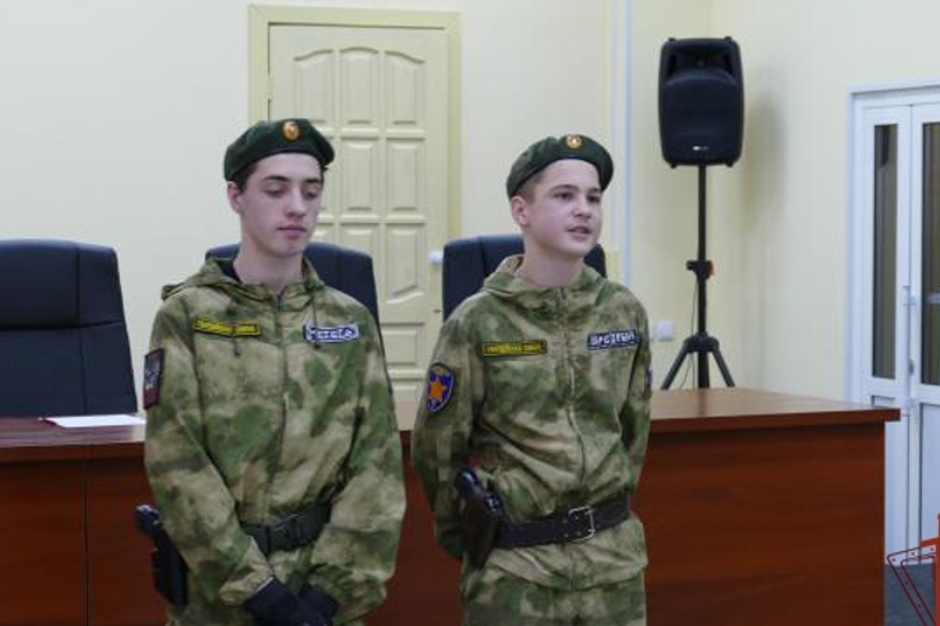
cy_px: 328
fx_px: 2323
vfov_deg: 15.4
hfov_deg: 22.9
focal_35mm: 89
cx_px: 505
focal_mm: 29.24
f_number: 3.7
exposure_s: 1/80
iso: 400
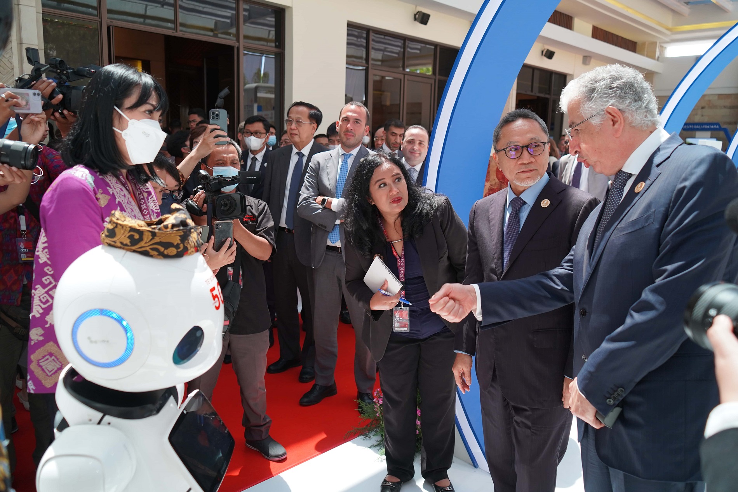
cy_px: 246
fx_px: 574
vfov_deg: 46.4
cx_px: 369
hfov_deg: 65.5
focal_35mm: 28
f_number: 4
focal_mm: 28
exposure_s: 1/160
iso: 640
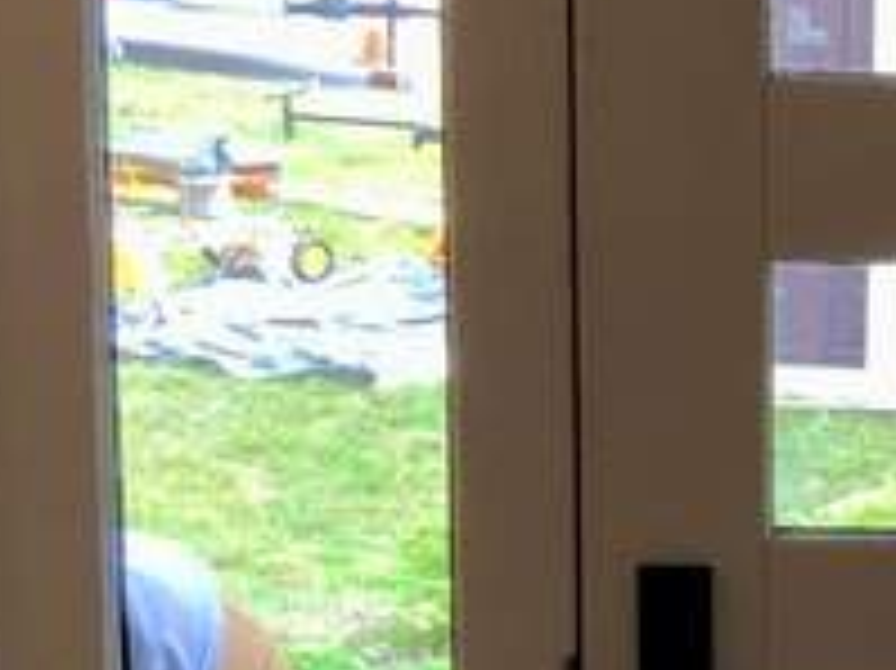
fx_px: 3854
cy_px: 576
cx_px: 1621
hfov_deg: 12.2
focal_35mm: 149
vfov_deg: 9.9
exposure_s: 1/120
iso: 50
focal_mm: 3
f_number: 1.8
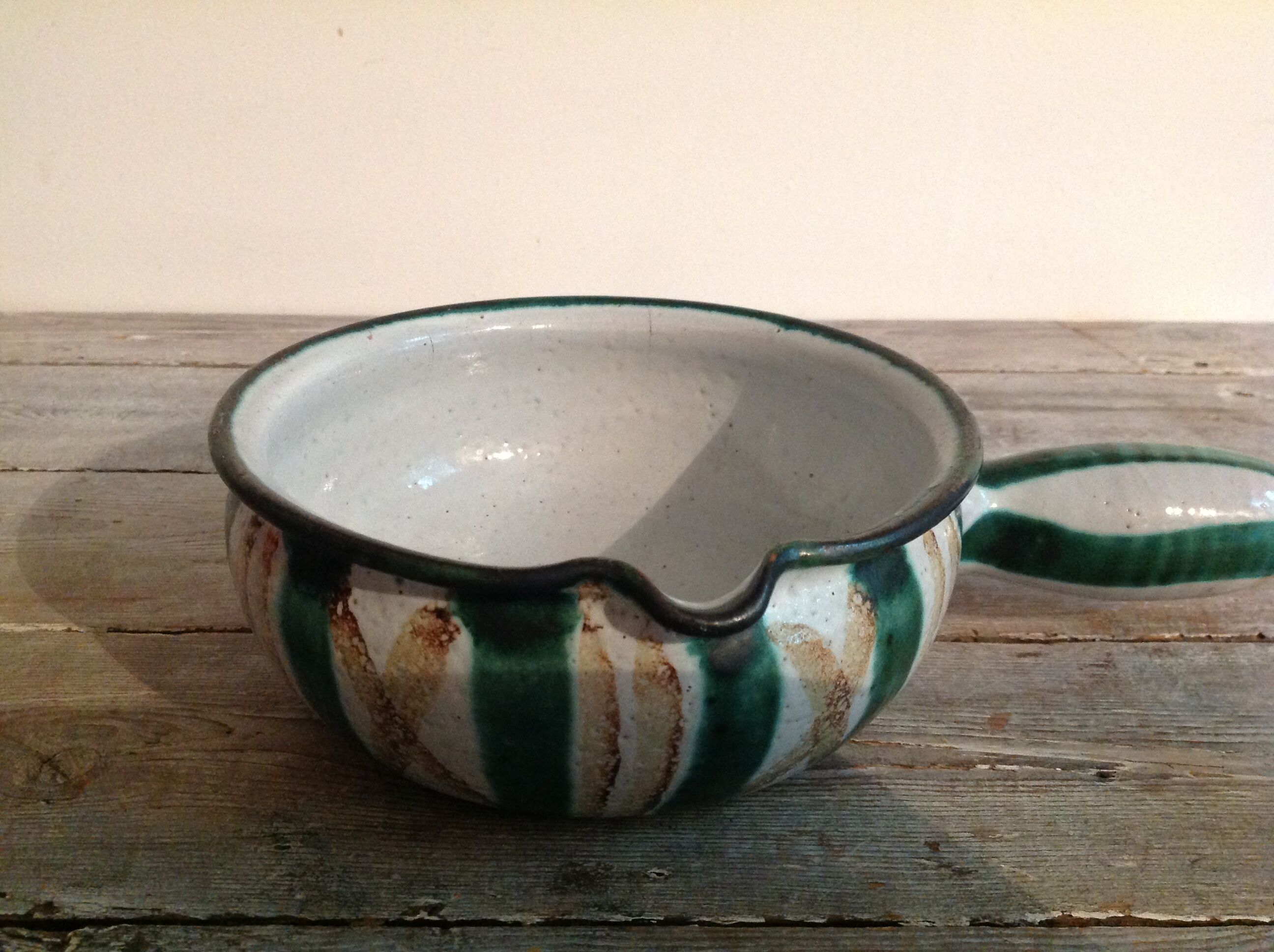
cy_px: 476
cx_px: 637
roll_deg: -0.7
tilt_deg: -23.6
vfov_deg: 40.6
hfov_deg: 52.7
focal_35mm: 35
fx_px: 1286
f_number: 2.4
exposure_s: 1/15
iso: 400
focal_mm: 4.28
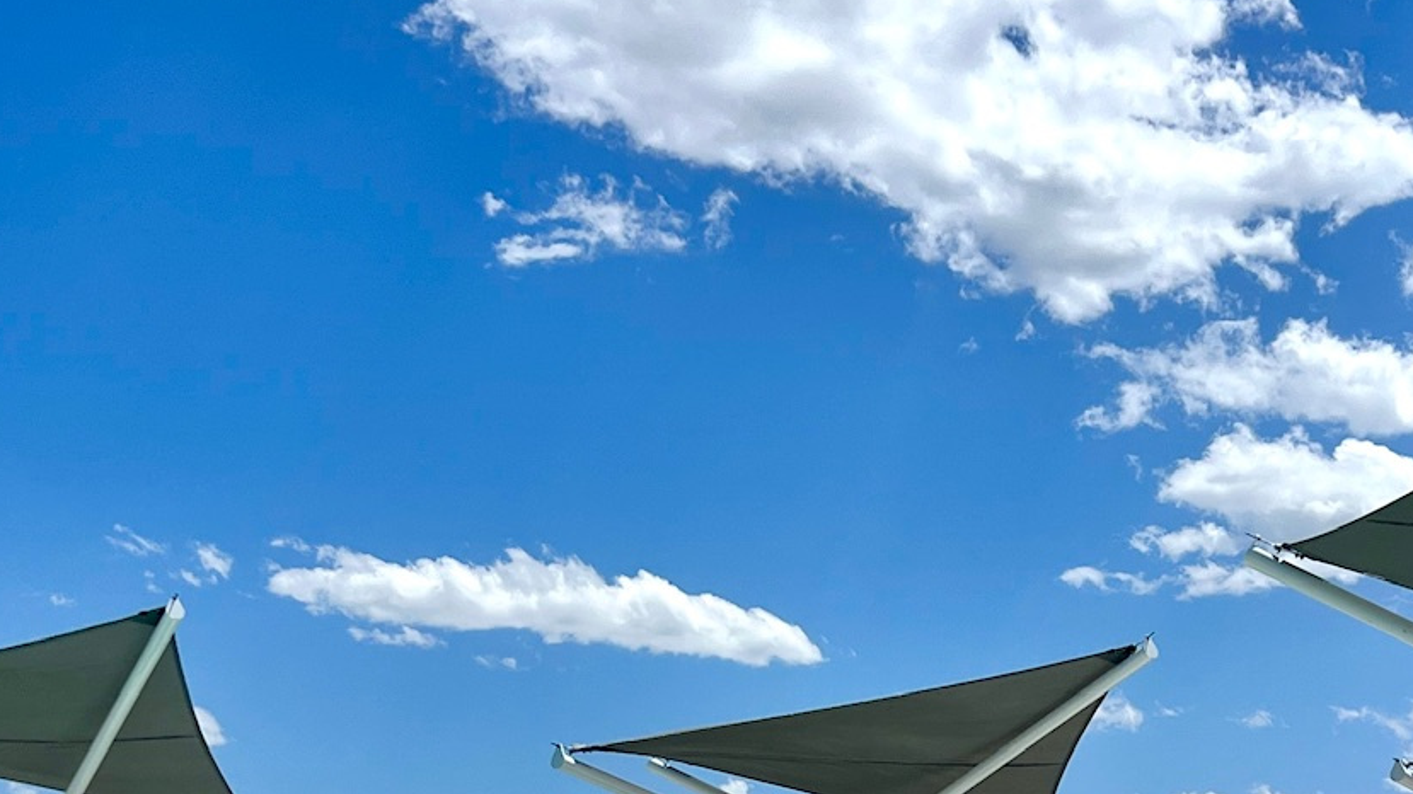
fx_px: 2622
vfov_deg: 16.4
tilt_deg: +1.4
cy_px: 1012
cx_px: 931
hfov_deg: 30.0
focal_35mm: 70
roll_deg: -0.2
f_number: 1.5
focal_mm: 5.7
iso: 50
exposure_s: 1/16393
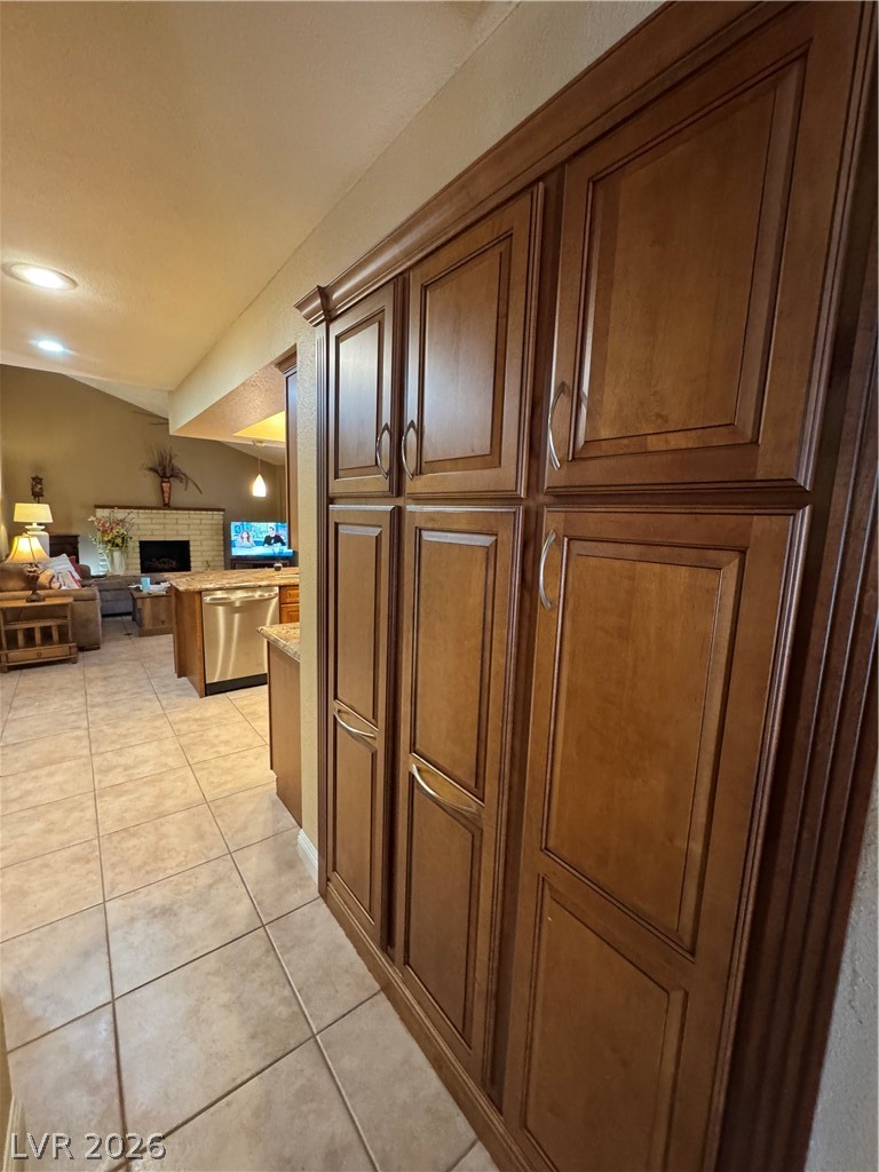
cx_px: 440
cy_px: 586
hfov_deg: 85.7
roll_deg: -1.8
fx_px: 474
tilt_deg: -7.9
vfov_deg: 102.1
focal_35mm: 14
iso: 1000
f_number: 2.2
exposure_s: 1/60
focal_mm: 2.22
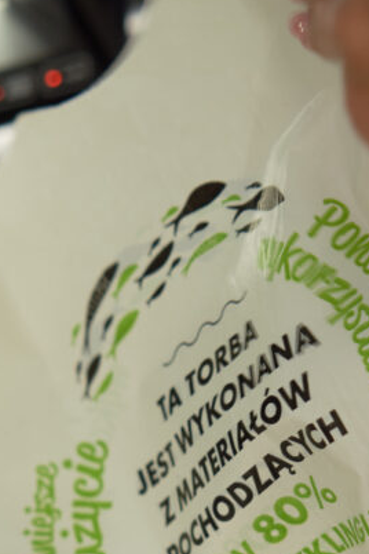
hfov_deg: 9.8
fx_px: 2152
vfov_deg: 14.4
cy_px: 575
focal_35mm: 140
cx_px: 188
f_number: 2.8
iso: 100
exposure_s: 1/50
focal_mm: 55
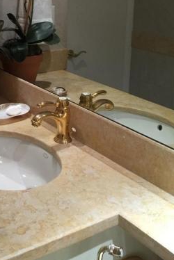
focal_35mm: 58
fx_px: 420
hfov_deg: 22.8
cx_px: 13
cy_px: 20
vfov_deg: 32.5
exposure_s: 1/15
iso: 64
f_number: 2.2
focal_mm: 4.15
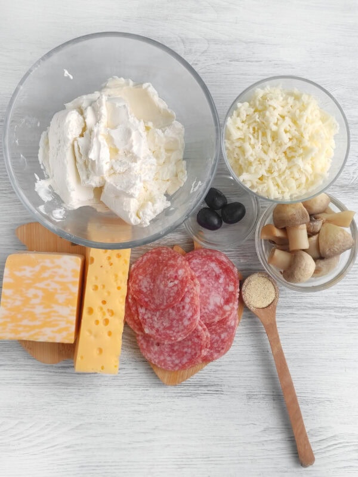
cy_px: 238
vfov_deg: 69.4
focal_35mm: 25
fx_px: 344
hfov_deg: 54.9
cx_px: 179
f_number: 1.9
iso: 50
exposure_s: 1/120
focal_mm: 5.4
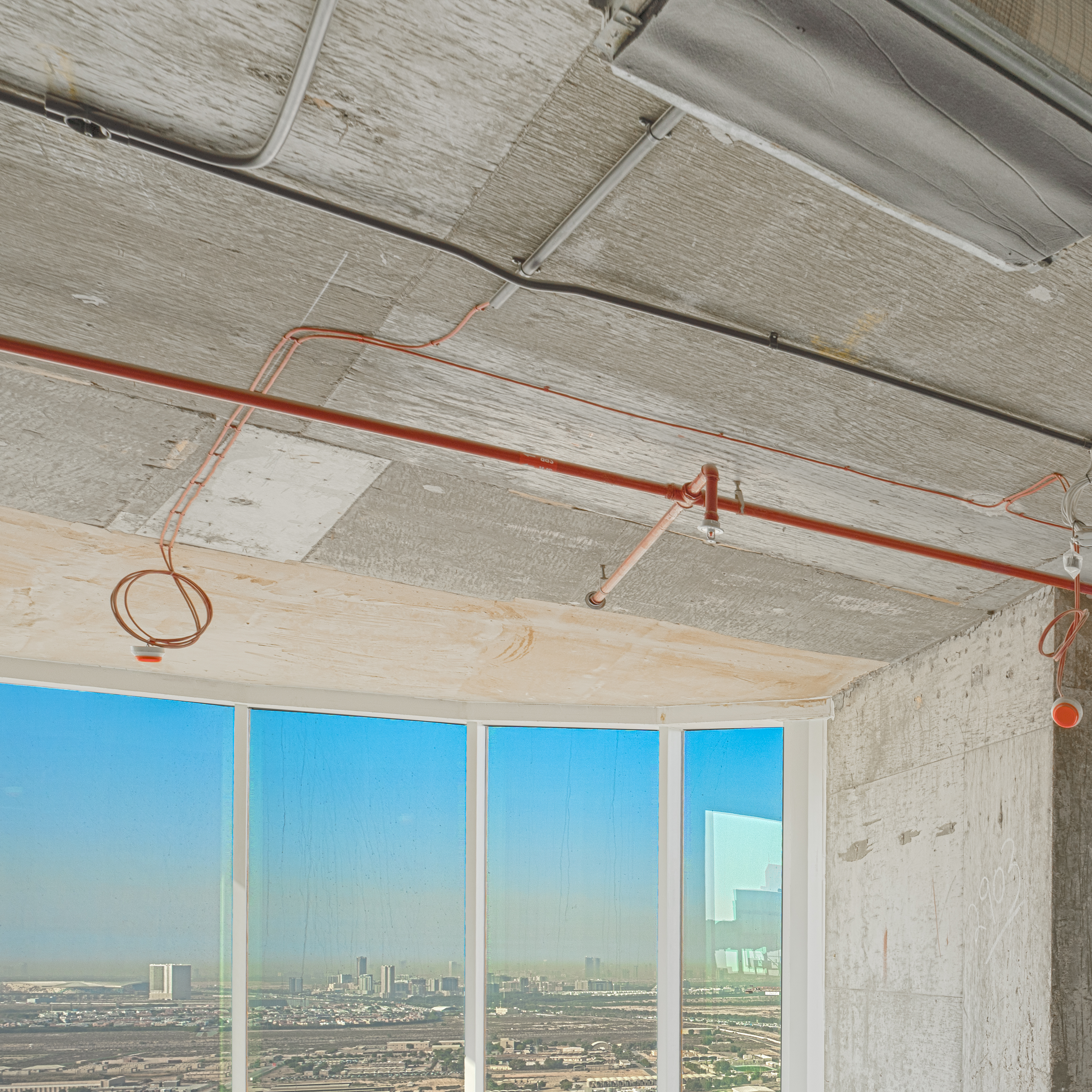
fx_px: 1142
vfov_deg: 46.8
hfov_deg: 35.9
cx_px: 1391
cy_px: 951
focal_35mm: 32
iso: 100
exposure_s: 1/5
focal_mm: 14
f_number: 8
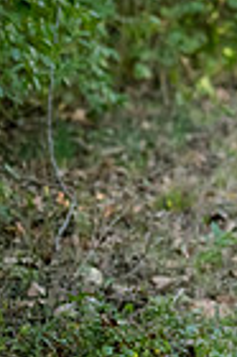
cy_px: -110
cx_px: 694
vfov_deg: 4.8
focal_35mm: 426
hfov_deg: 3.2
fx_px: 4217
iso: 800
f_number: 4.5
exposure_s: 1/200
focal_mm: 100
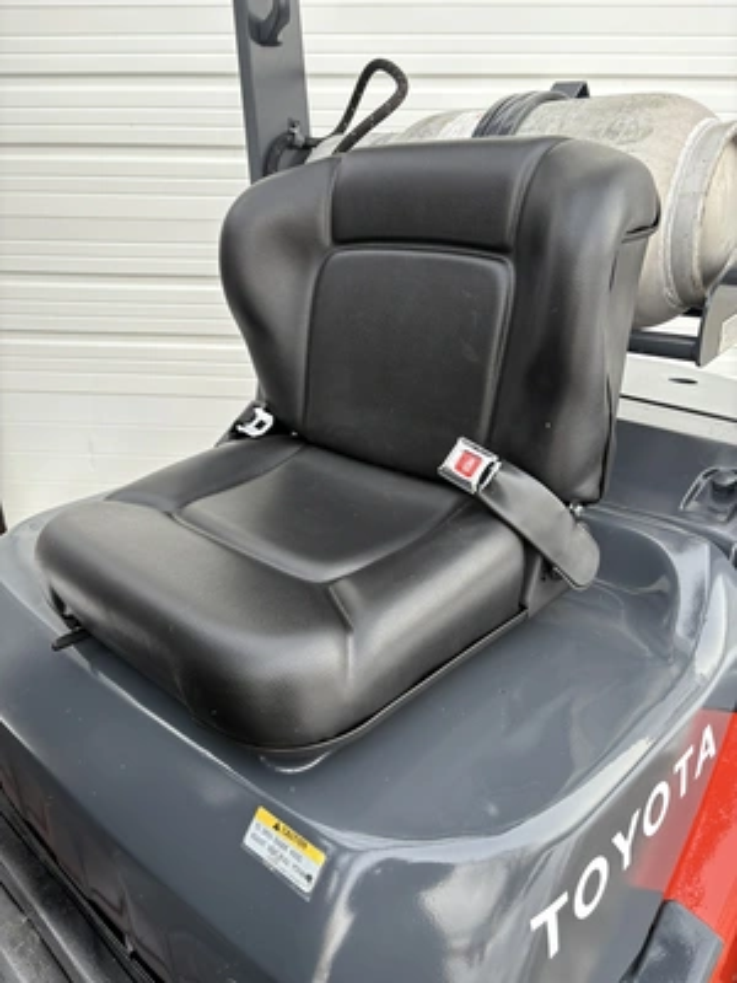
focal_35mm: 26
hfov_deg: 53.1
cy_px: 492
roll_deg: -1.6
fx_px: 738
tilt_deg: -21.9
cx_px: 368
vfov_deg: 67.3
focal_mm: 5.96
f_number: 1.6
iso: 40
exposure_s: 1/235
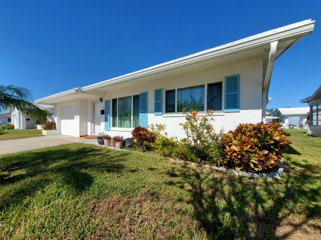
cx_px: 149
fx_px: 130
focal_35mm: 14
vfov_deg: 85.7
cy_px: 122
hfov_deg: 101.9
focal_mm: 1.8
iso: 50
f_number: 2.2
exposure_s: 1/2000
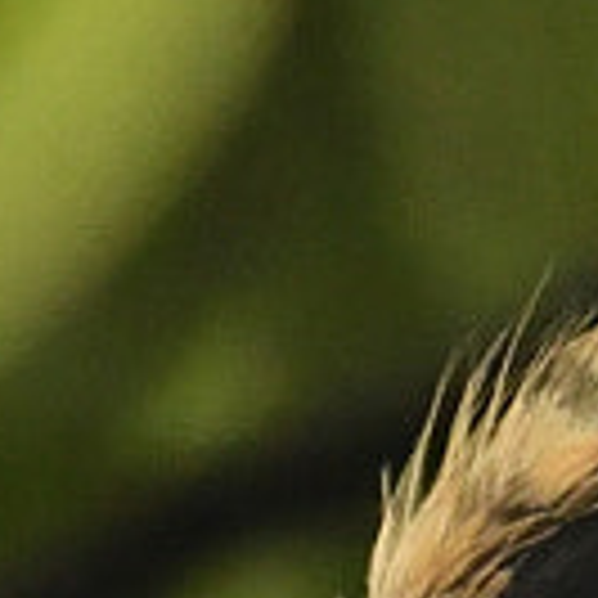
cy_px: 1951
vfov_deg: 0.2
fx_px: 137712
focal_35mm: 7046
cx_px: 40
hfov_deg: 0.2
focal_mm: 460
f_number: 8
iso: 3200
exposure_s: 1/250
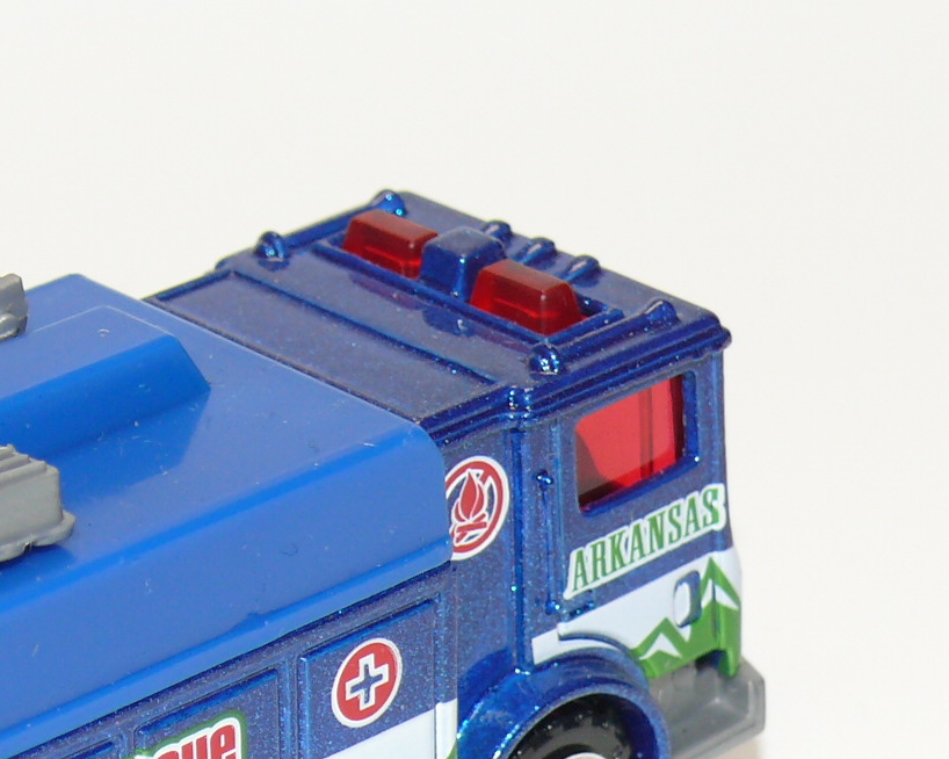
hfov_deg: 11.3
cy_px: 670
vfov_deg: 9.1
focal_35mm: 170
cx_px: 118
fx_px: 4774
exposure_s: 1/30
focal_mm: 12.5
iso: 100
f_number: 4
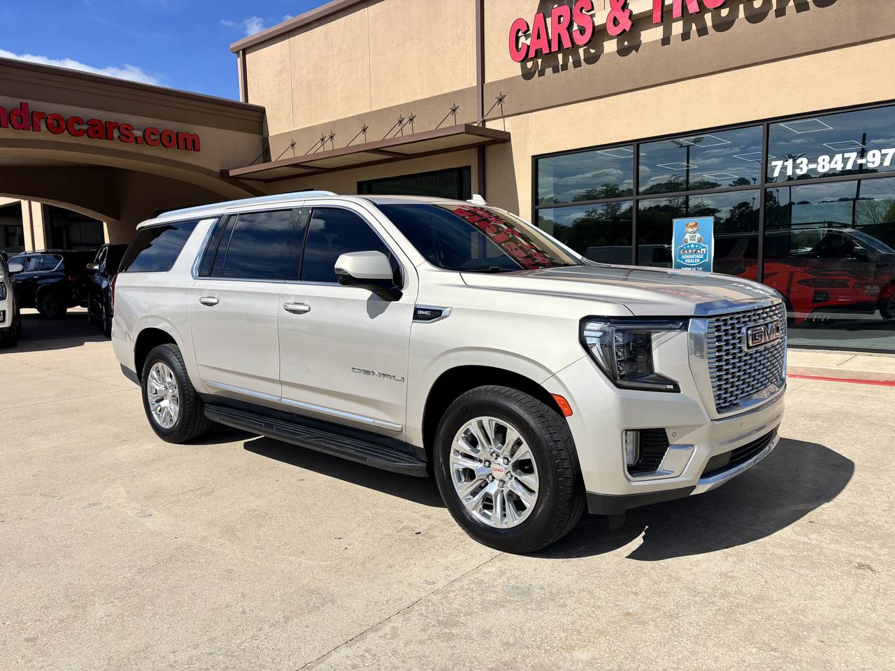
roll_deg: +0.6
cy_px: 336
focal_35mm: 26
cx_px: 448
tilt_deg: -6.2
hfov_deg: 67.3
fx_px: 672
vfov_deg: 53.1
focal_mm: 5.96
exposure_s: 1/5348
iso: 50
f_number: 1.6
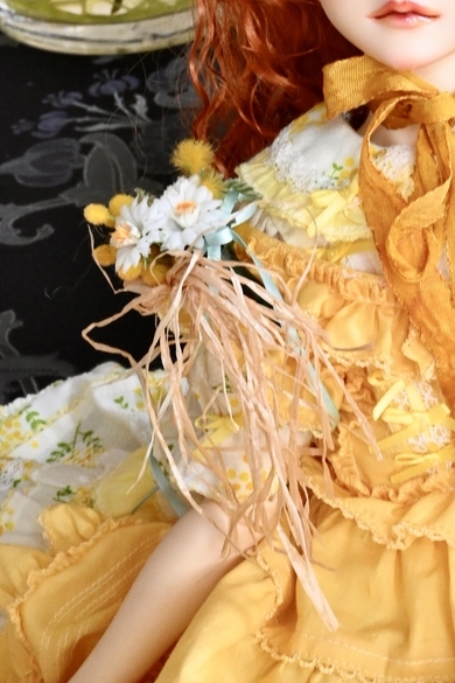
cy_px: 209
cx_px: 414
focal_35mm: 123
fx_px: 2332
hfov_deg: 11.1
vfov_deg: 16.6
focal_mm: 40
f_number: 16
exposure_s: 1/60
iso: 3200
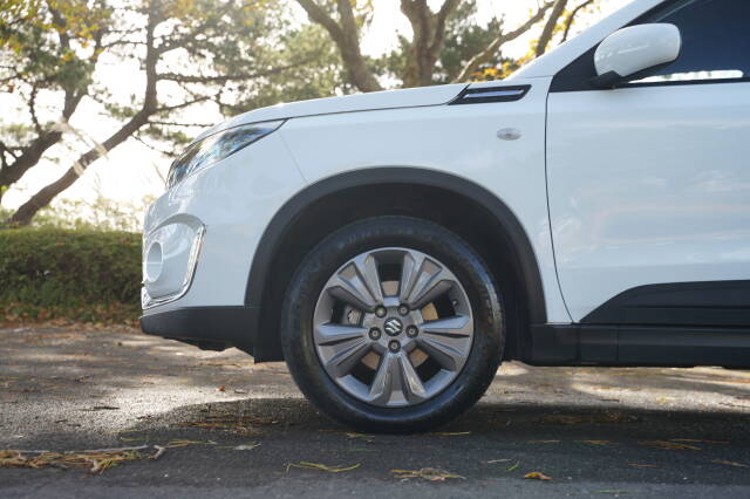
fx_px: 991
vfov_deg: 28.3
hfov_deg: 41.4
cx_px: 375
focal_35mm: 48
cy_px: 250
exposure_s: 1/80
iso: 100
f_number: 4
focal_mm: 47.6
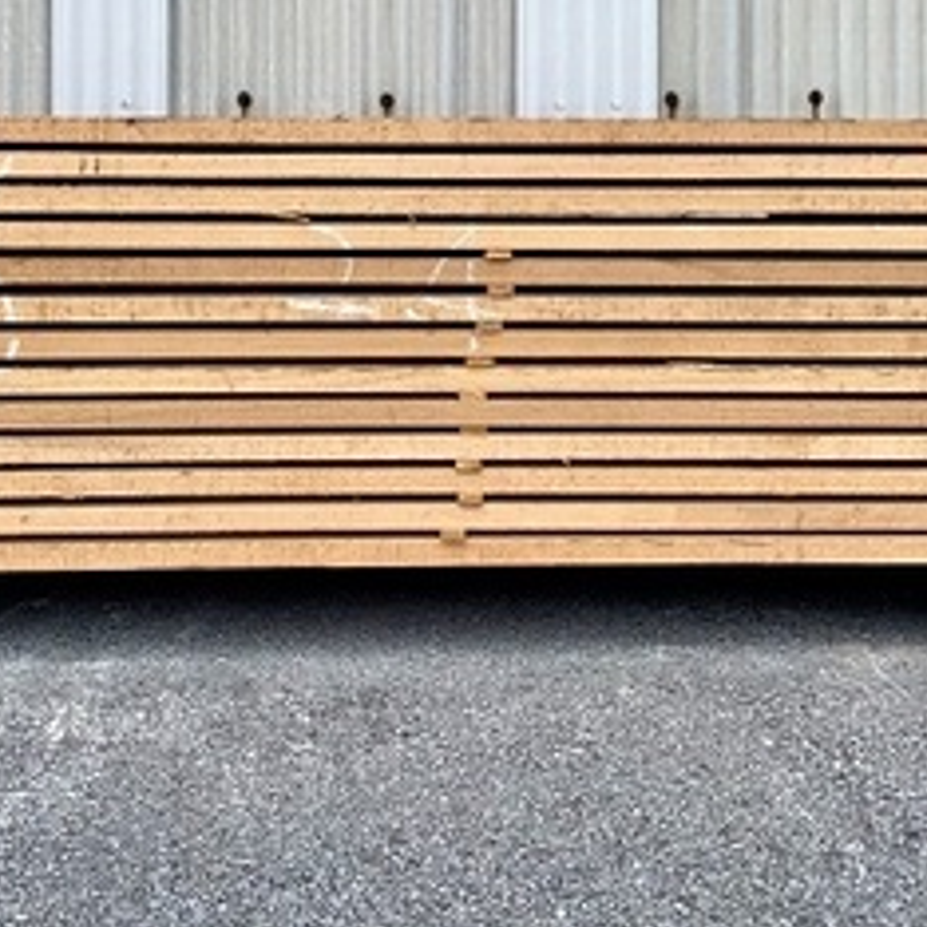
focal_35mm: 53
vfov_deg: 31.6
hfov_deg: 32.2
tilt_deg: +0.6
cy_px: 220
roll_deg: +0.3
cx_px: 444
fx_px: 1606
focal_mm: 4.25
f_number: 1.8
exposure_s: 1/623
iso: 25
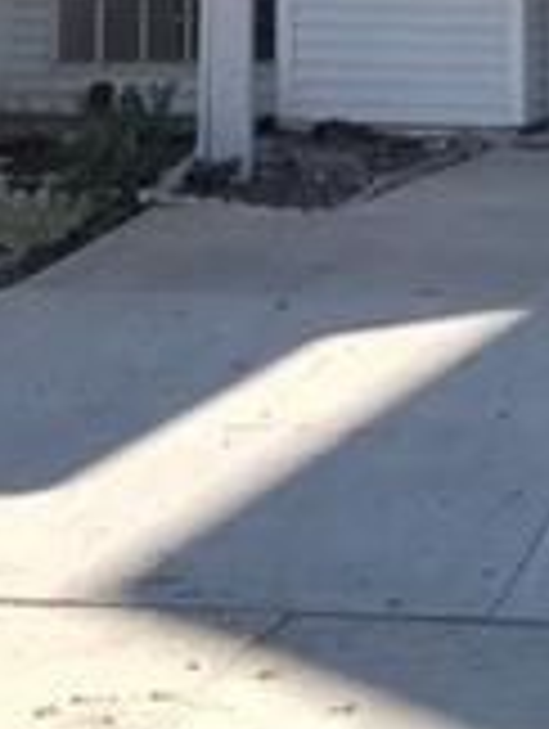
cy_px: -518
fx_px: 2594
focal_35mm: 123
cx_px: 410
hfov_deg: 12.0
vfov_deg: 14.4
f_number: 1.7
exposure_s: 1/584
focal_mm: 4.3
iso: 50
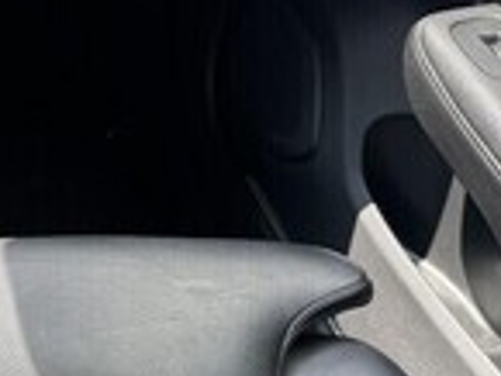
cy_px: 216
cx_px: -408
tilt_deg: -43.2
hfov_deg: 17.4
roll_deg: -0.7
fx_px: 1318
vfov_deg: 16.3
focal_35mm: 91
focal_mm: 6.76
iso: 80
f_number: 1.78
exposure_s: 1/333
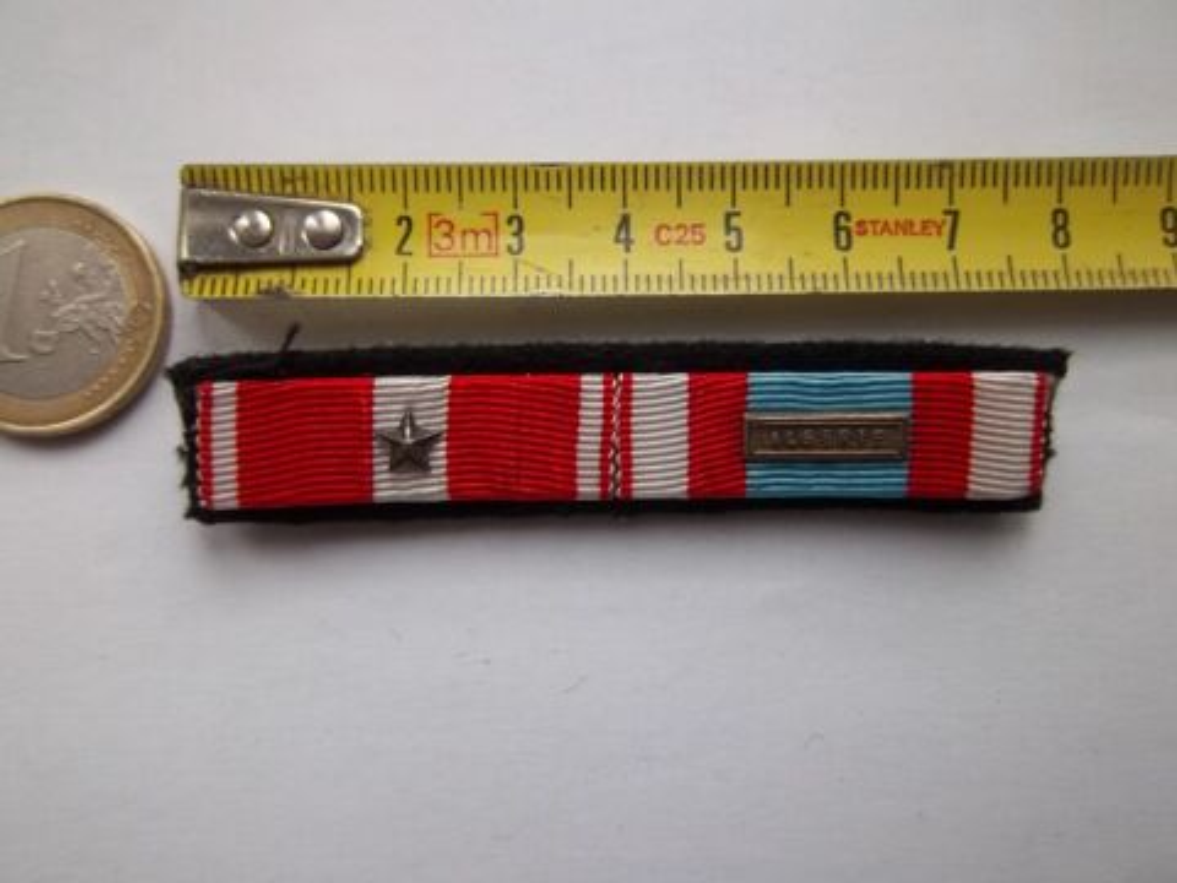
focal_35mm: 28
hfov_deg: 63.4
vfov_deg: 49.7
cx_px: 588
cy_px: 442
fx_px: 952
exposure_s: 1/30
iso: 64
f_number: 3.5
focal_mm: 5.05
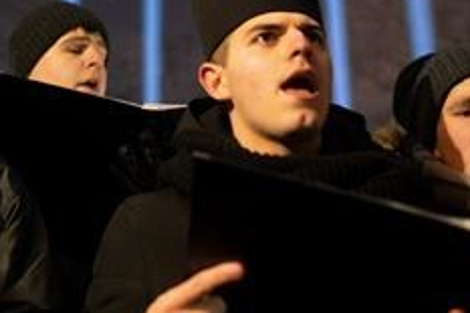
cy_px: 19
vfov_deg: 19.8
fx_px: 874
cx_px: 135
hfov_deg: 29.8
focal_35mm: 67
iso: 5000
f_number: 1.4
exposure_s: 1/25
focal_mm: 24
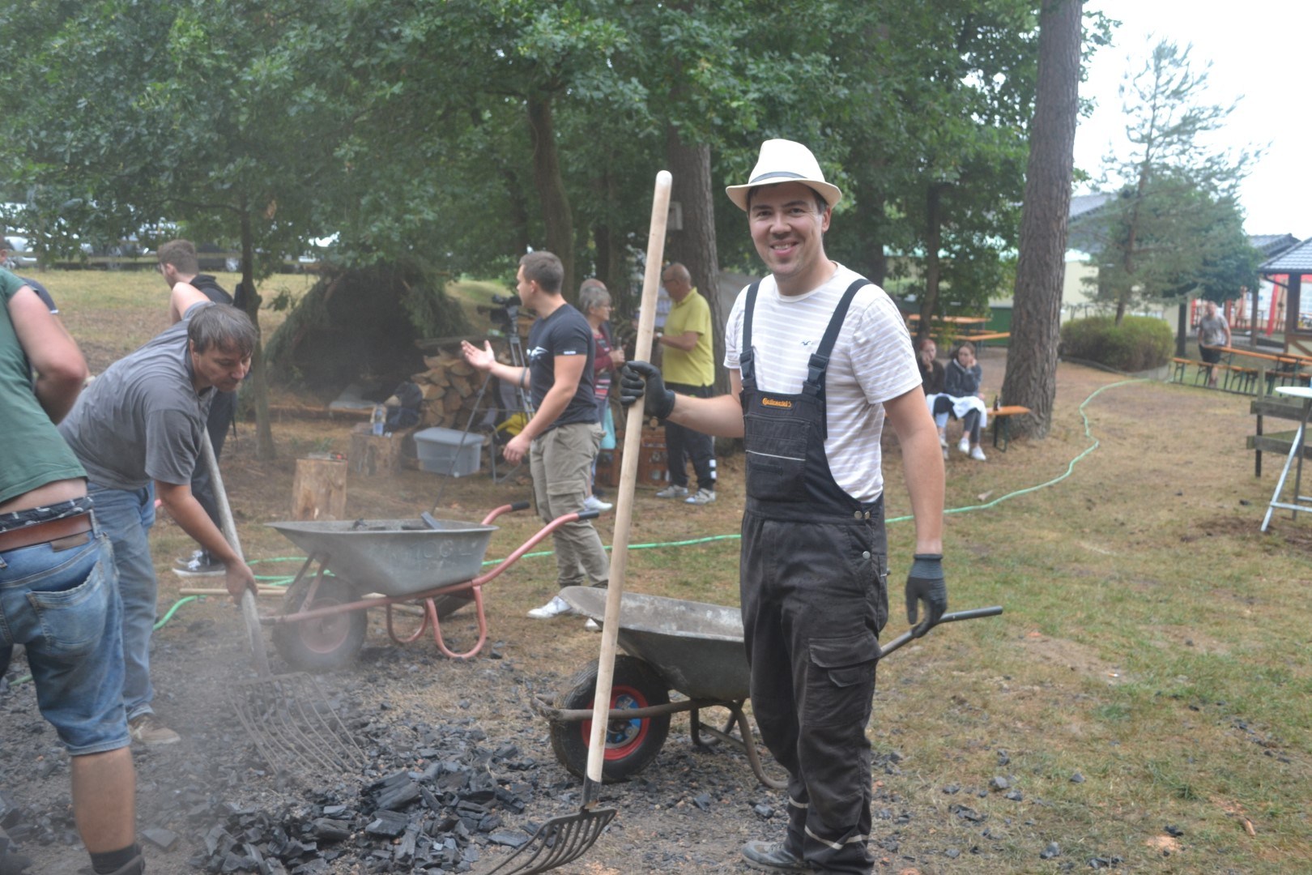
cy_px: 438
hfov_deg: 53.1
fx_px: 1312
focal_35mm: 36
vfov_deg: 36.9
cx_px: 656
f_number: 4.5
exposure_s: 1/80
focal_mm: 24
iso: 400
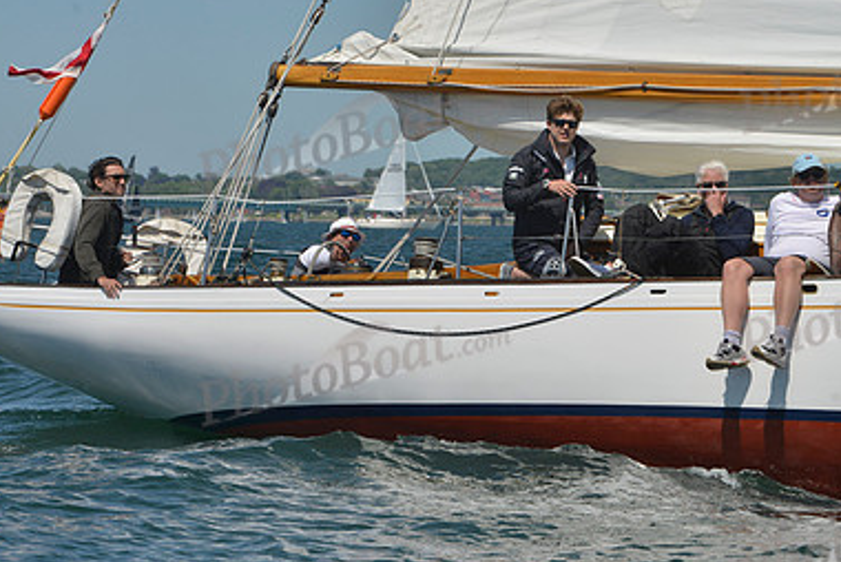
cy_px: 222
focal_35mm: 206
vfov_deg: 6.7
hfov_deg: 10.0
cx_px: 626
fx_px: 4816
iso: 280
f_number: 10
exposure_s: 1/1250
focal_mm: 135
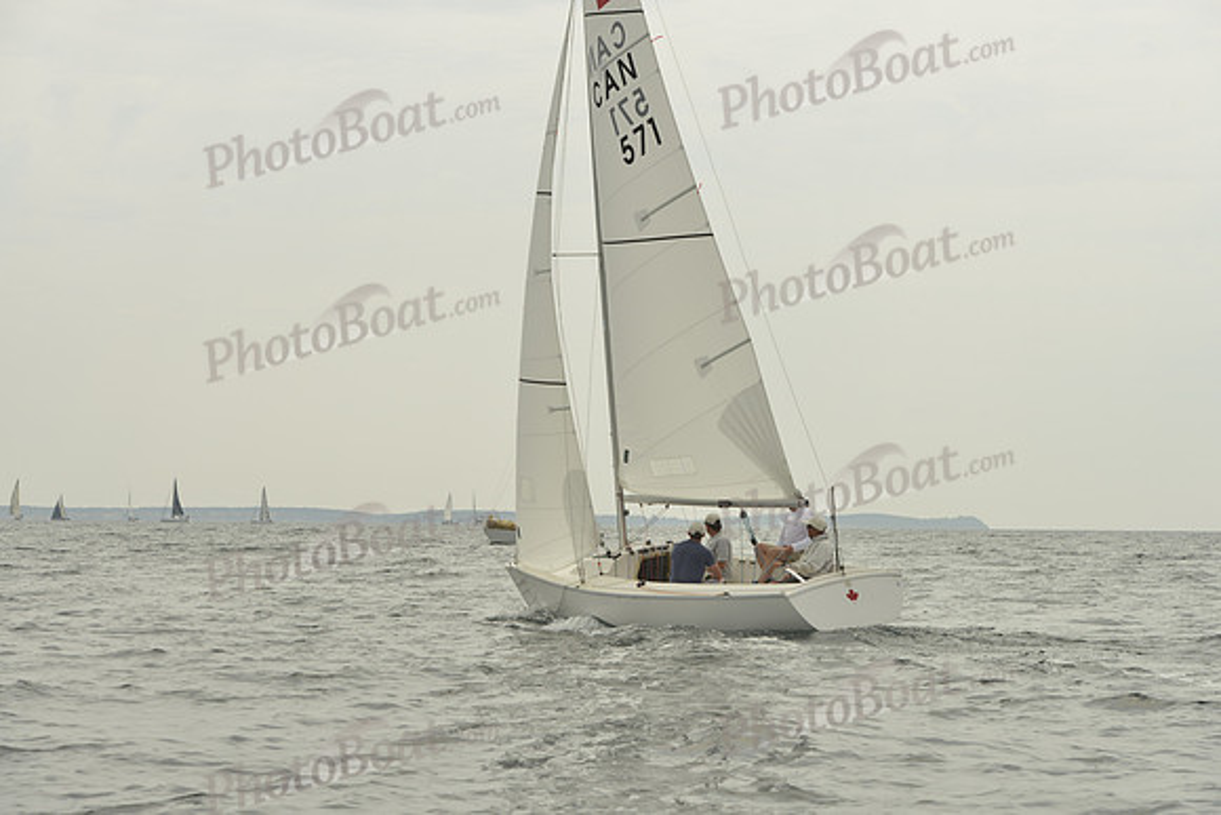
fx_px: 2375
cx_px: 610
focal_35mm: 70
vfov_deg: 19.5
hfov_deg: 28.8
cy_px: 408
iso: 200
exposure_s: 1/1000
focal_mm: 70
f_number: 9
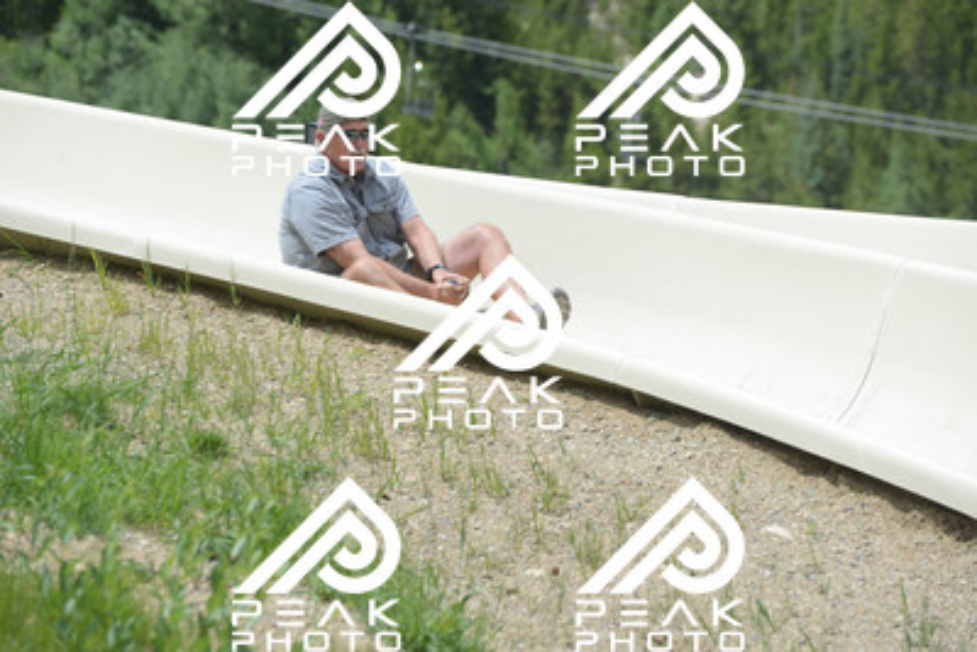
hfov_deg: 10.5
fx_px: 5294
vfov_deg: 7.0
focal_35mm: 195
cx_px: 488
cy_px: 326
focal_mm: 195
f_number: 6.3
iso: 250
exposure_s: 1/640
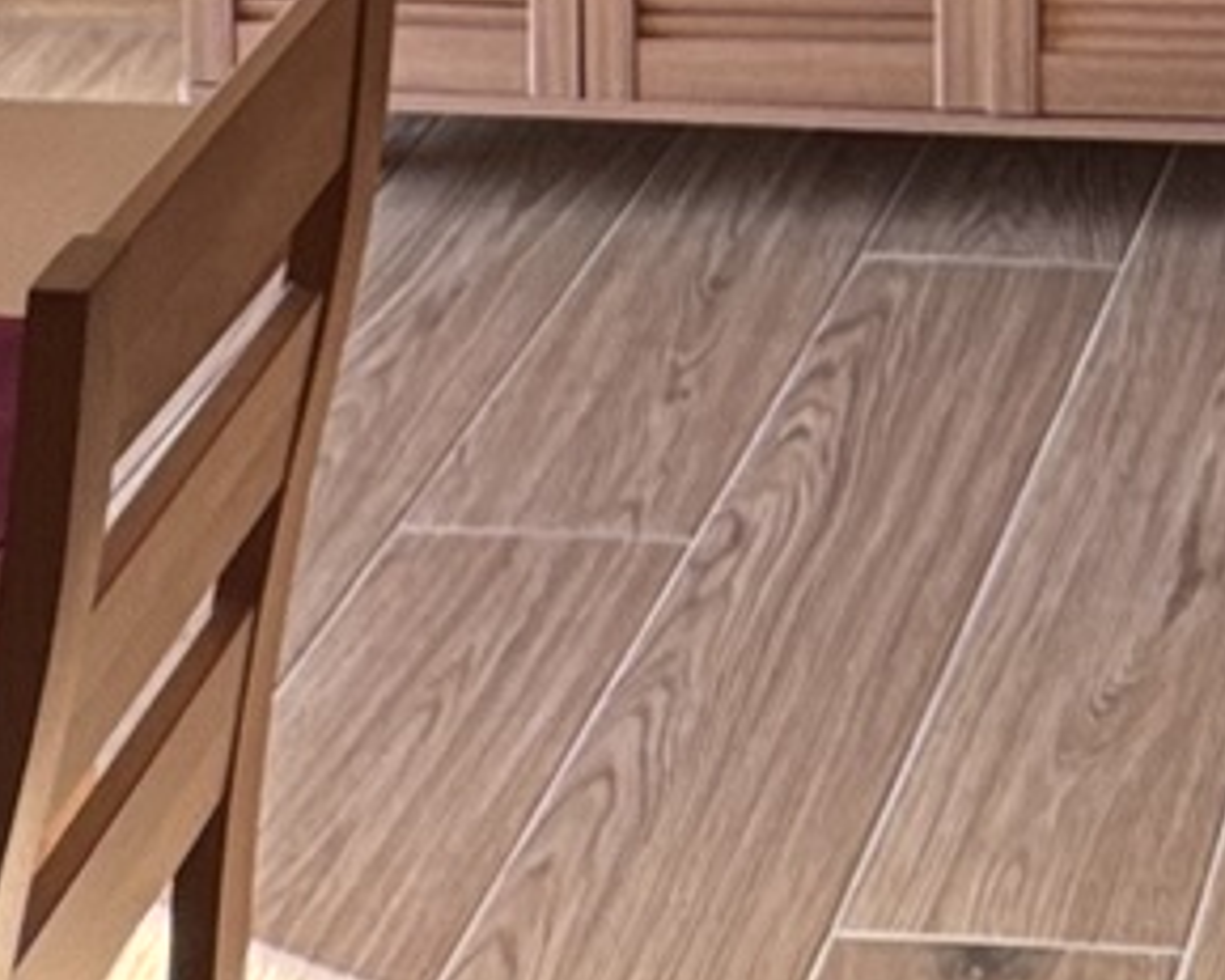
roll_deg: -0.9
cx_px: 1738
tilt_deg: -4.4
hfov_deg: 18.0
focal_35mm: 97
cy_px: -1387
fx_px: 3516
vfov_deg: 12.4
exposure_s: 1/99
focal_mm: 2.22
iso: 40
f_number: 2.2
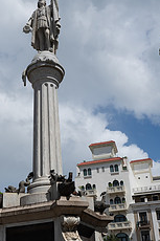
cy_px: 174
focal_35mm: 47
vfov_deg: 41.0
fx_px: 314
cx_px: 56
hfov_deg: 28.5
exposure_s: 1/200
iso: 64
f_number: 8
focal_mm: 24
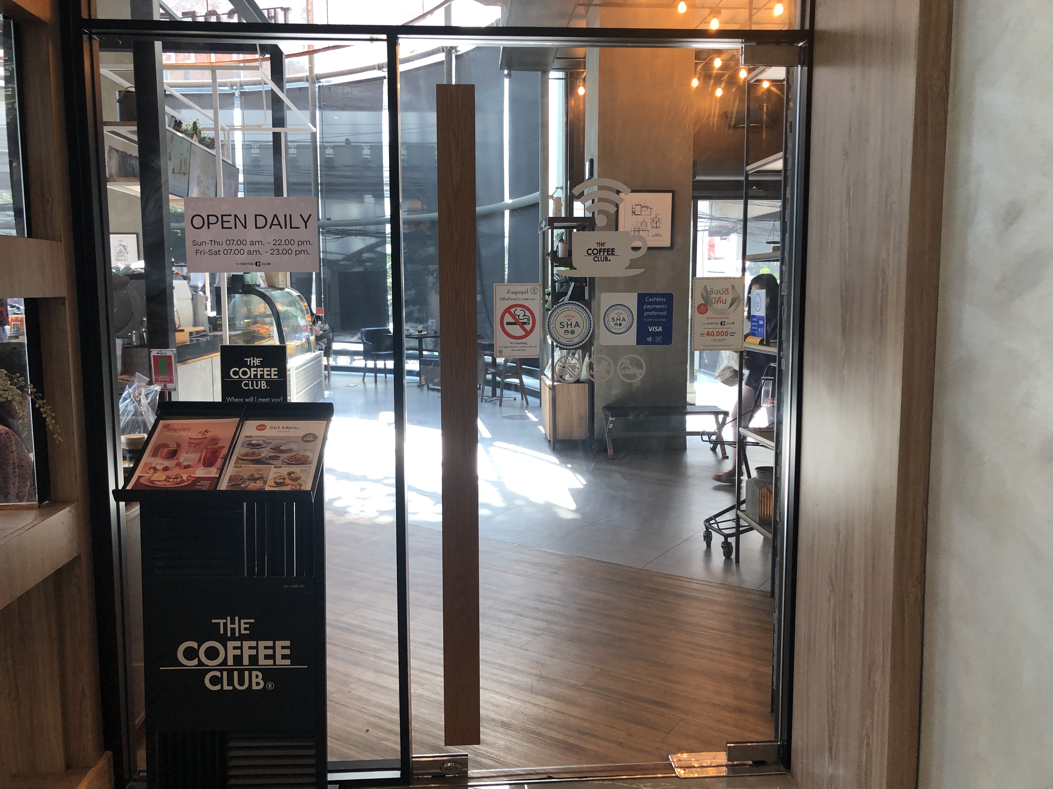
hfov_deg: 63.4
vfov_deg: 49.7
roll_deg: -0.3
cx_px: 526
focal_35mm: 28
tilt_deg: -7.5
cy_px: 394
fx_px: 852
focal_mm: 3.99
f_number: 1.8
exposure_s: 1/33
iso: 25
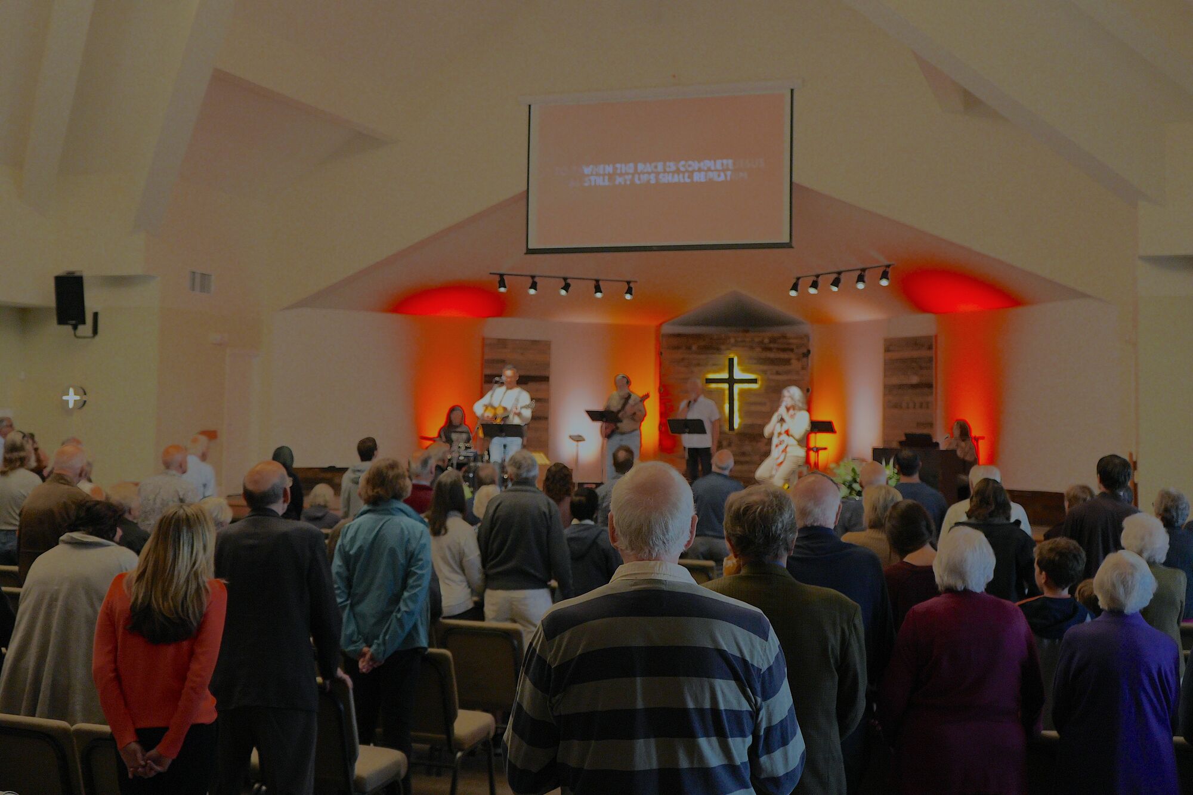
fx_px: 1127
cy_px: 398
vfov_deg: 38.9
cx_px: 596
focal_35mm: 34
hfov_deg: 55.8
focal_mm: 34
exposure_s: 1/160
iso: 4000
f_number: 4
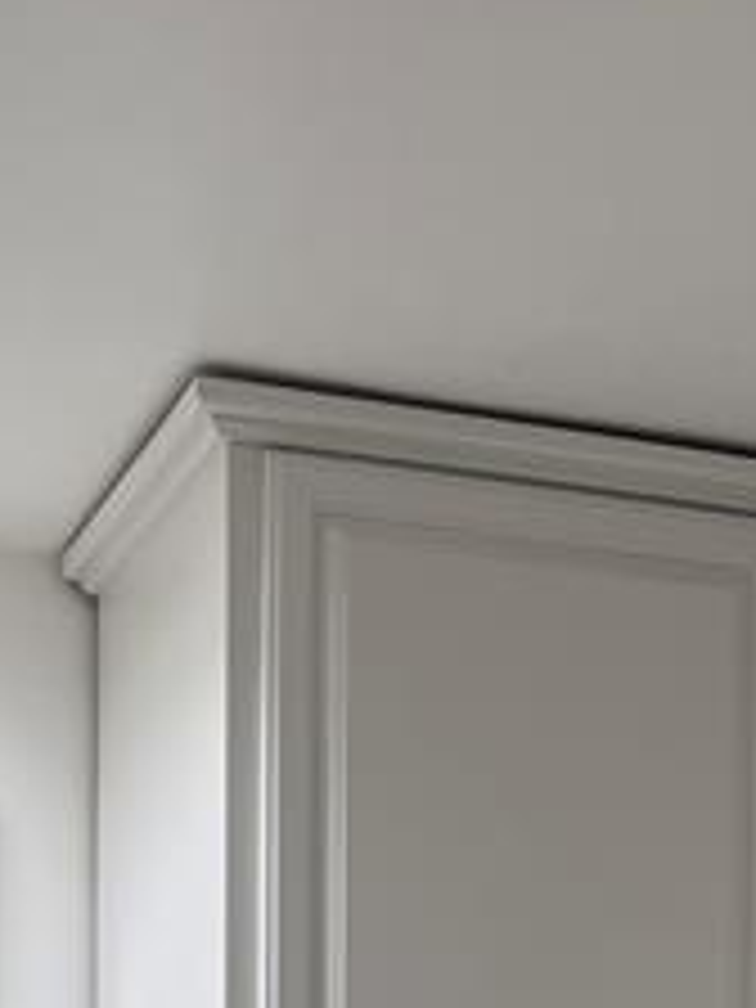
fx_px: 2592
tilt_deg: -2.3
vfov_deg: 19.2
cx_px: 423
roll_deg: +1.4
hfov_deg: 16.6
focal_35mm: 89
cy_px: 1530
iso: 40
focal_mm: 5.1
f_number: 1.6
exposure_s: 1/122
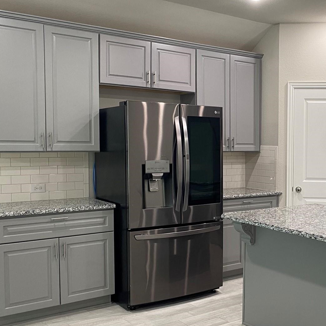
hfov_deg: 35.5
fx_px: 479
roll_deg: -1.4
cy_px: 170
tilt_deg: -3.8
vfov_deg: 37.5
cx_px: 290
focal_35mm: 45
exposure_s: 1/60
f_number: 1.8
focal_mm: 4.25
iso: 100
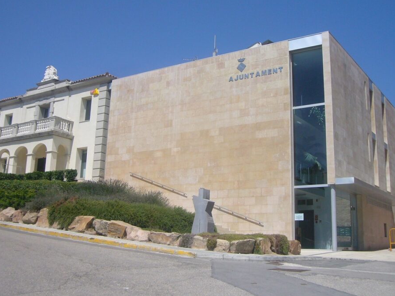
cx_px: 202
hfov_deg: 46.8
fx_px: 456
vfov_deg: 35.9
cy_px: 131
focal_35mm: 40
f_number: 5.6
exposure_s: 1/500
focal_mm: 4.6
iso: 80
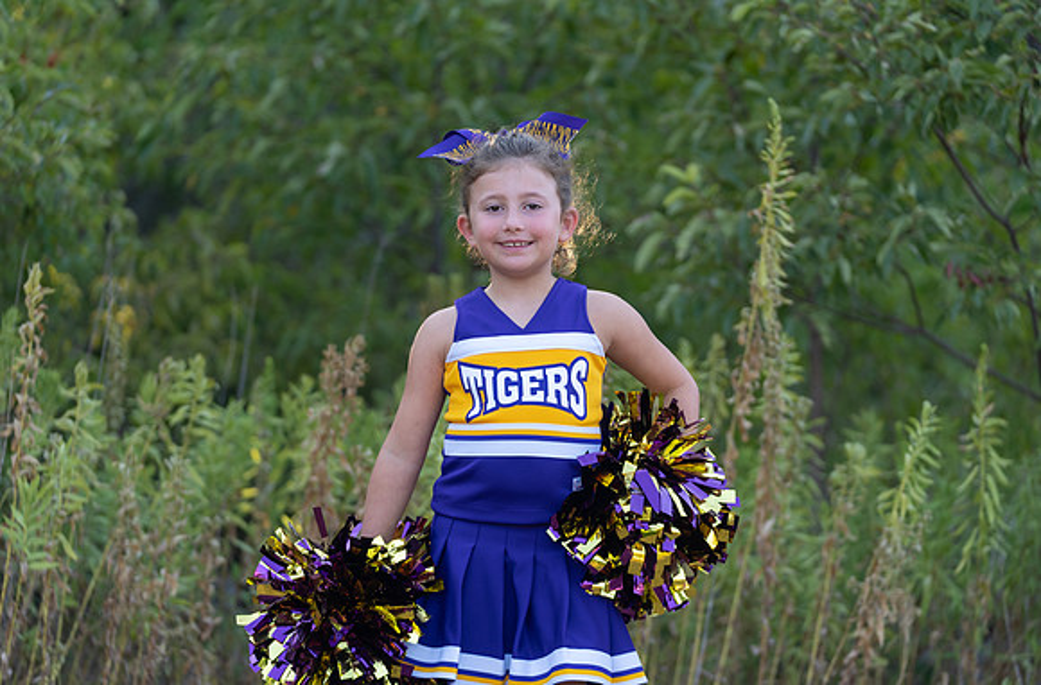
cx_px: 534
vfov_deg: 10.5
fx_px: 3740
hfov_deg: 15.8
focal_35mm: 130
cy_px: 370
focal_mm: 118
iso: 200
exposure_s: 1/320
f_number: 2.8
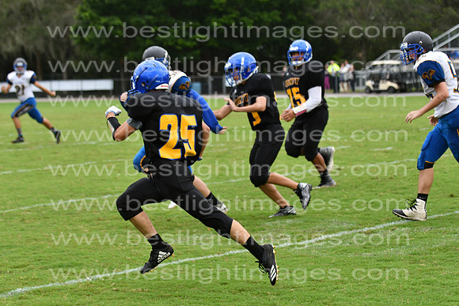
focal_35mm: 210
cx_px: 230
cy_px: 153
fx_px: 2678
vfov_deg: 6.5
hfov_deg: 9.8
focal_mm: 140
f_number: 3.5
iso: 800
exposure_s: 1/1600
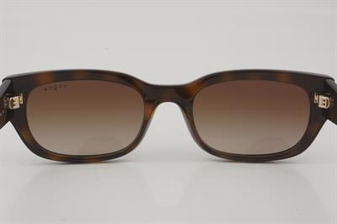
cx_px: 168
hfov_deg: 27.0
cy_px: 112
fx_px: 701
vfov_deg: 18.2
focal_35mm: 75
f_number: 32
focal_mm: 50
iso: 100
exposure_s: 1/3
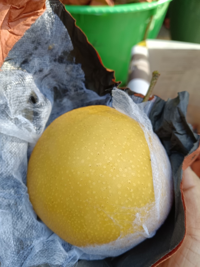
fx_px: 200
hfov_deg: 53.1
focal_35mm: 26
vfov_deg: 67.3
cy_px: 134
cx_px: 100
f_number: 1.8
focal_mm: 4.05
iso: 361
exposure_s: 1/100
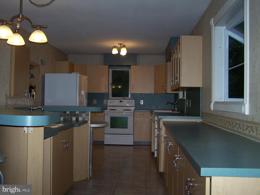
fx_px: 285
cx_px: 130
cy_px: 98
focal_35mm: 38
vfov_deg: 37.7
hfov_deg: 49.0
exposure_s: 1/60
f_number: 2.8
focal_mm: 6.3
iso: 80
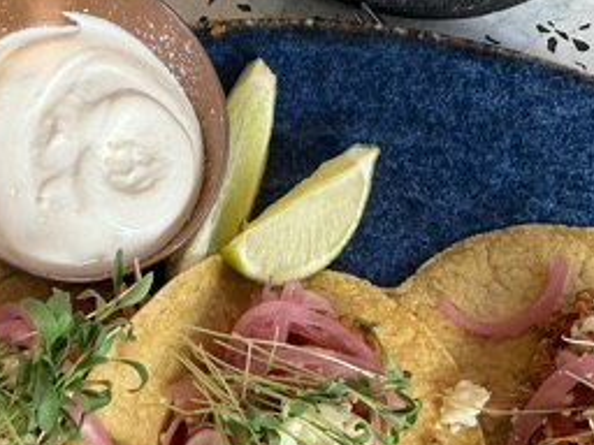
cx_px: 269
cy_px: 410
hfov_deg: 42.0
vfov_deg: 30.6
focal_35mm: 45
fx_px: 772
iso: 125
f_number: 2.2
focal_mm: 2.22
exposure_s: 1/81
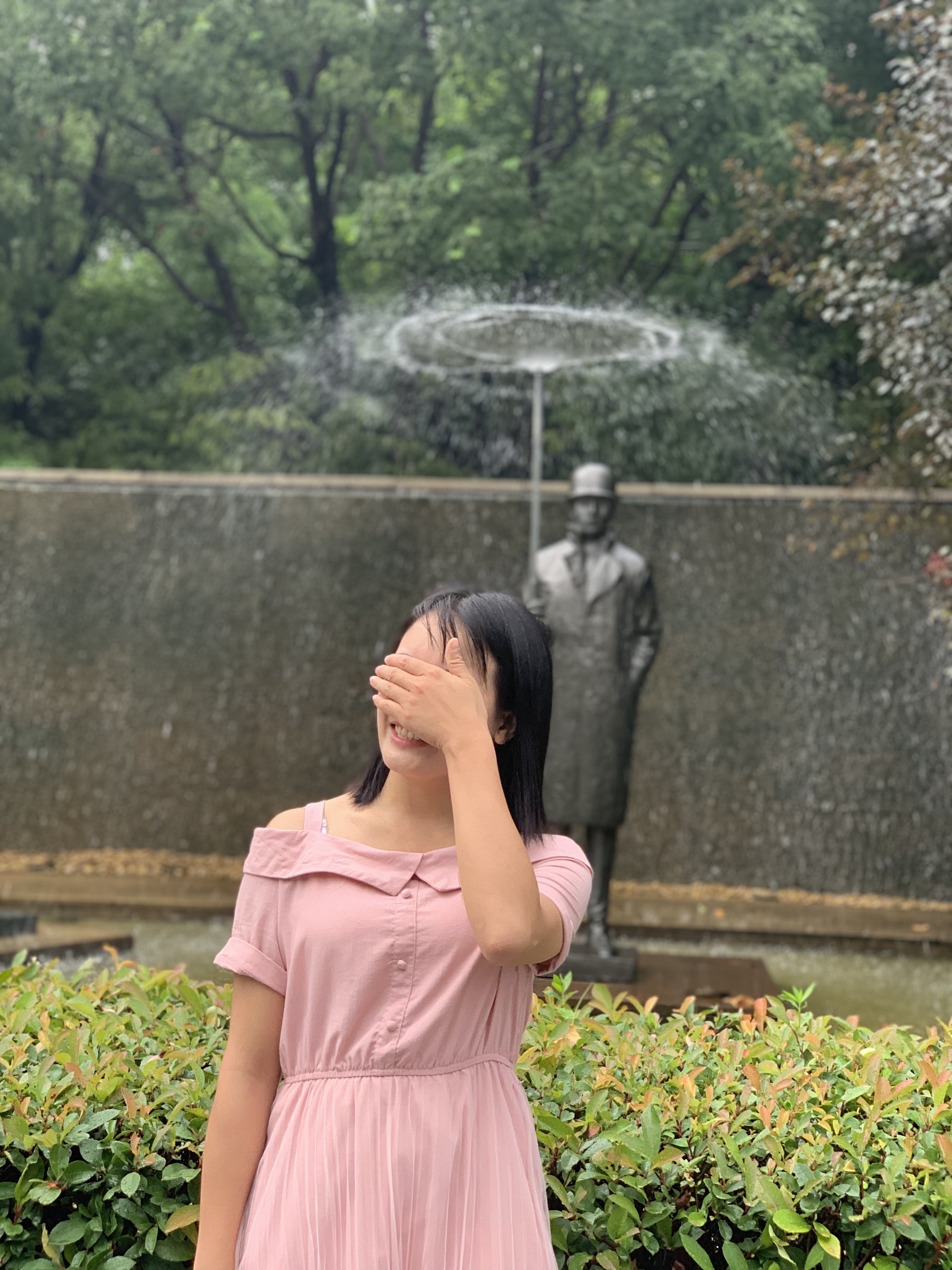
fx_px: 1907
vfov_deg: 36.8
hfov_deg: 28.0
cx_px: 476
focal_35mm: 52
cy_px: 635
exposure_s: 1/122
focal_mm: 6
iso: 64
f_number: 2.4
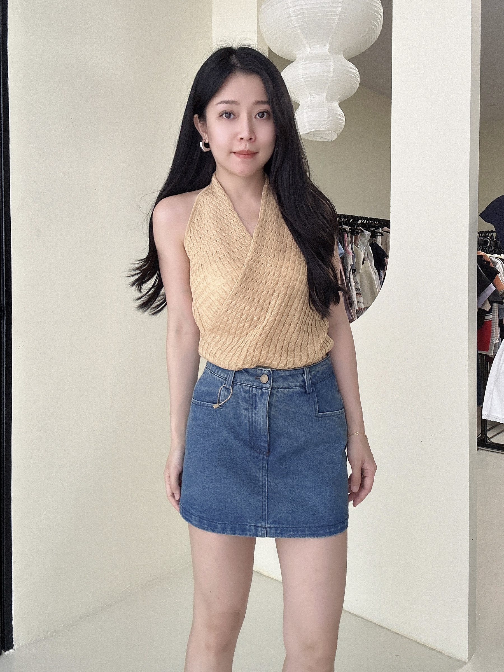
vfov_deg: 73.9
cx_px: 252
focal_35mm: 23
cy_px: 336
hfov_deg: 58.9
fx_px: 446
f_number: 1.9
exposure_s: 1/60
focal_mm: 2.69
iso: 100
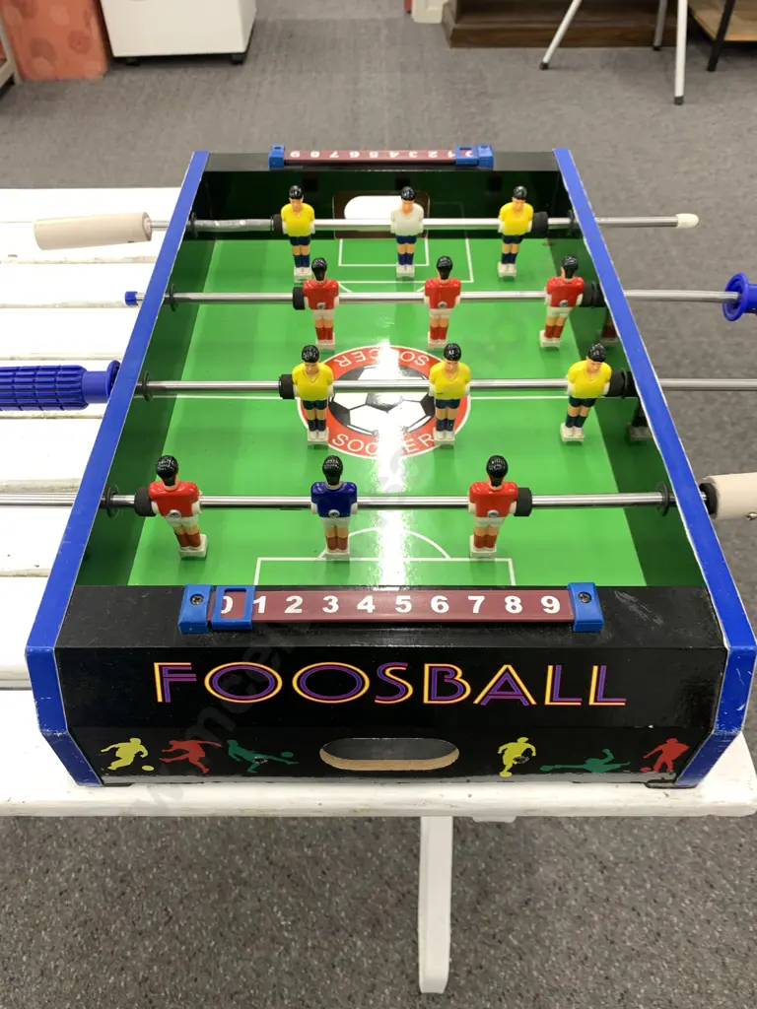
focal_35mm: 26
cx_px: 378
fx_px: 758
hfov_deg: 53.1
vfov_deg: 67.3
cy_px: 504
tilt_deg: -47.7
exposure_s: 1/50
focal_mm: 4.25
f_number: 1.8
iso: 64
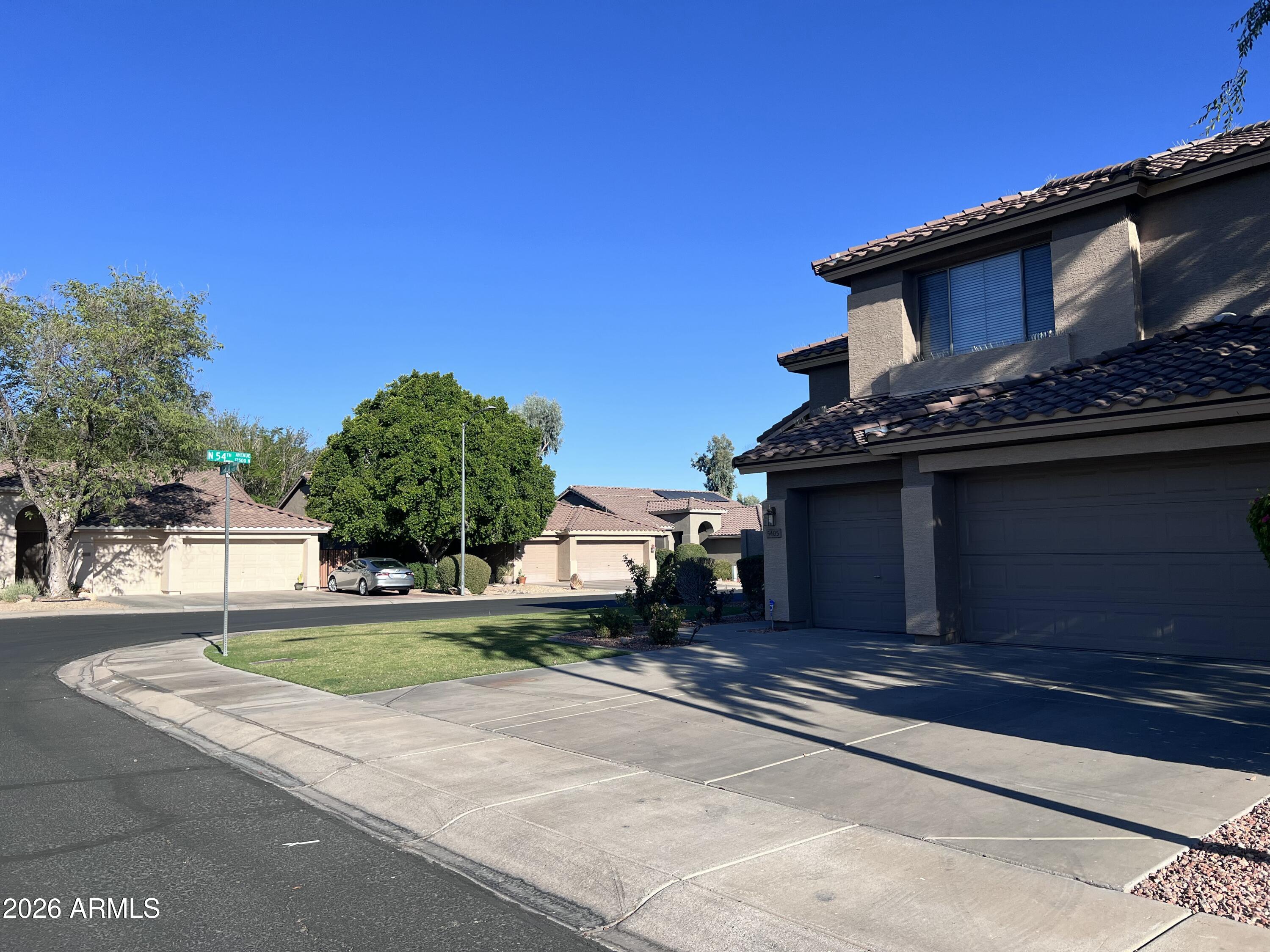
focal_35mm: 26
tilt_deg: +4.6
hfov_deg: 67.3
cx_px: 635
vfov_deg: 53.1
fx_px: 954
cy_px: 476
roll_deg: +1.0
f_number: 1.5
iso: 50
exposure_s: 1/4115
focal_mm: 5.7
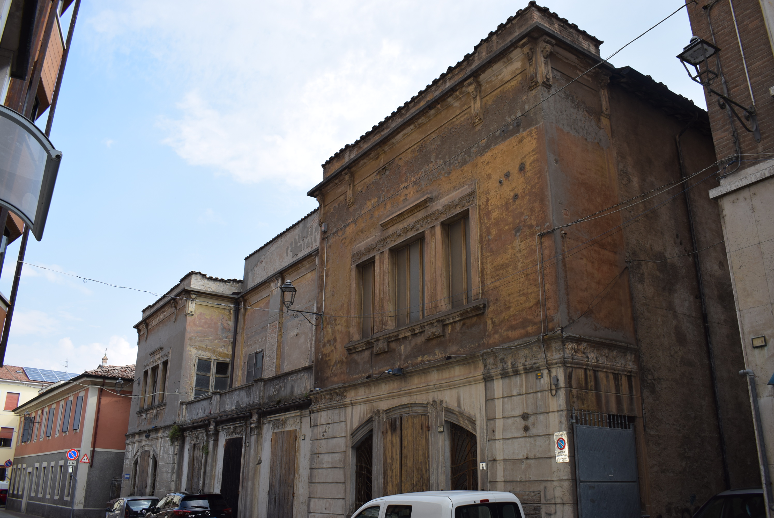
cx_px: 387
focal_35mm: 30
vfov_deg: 43.7
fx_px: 645
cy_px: 259
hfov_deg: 61.9
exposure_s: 1/200
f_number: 7.1
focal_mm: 20
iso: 100
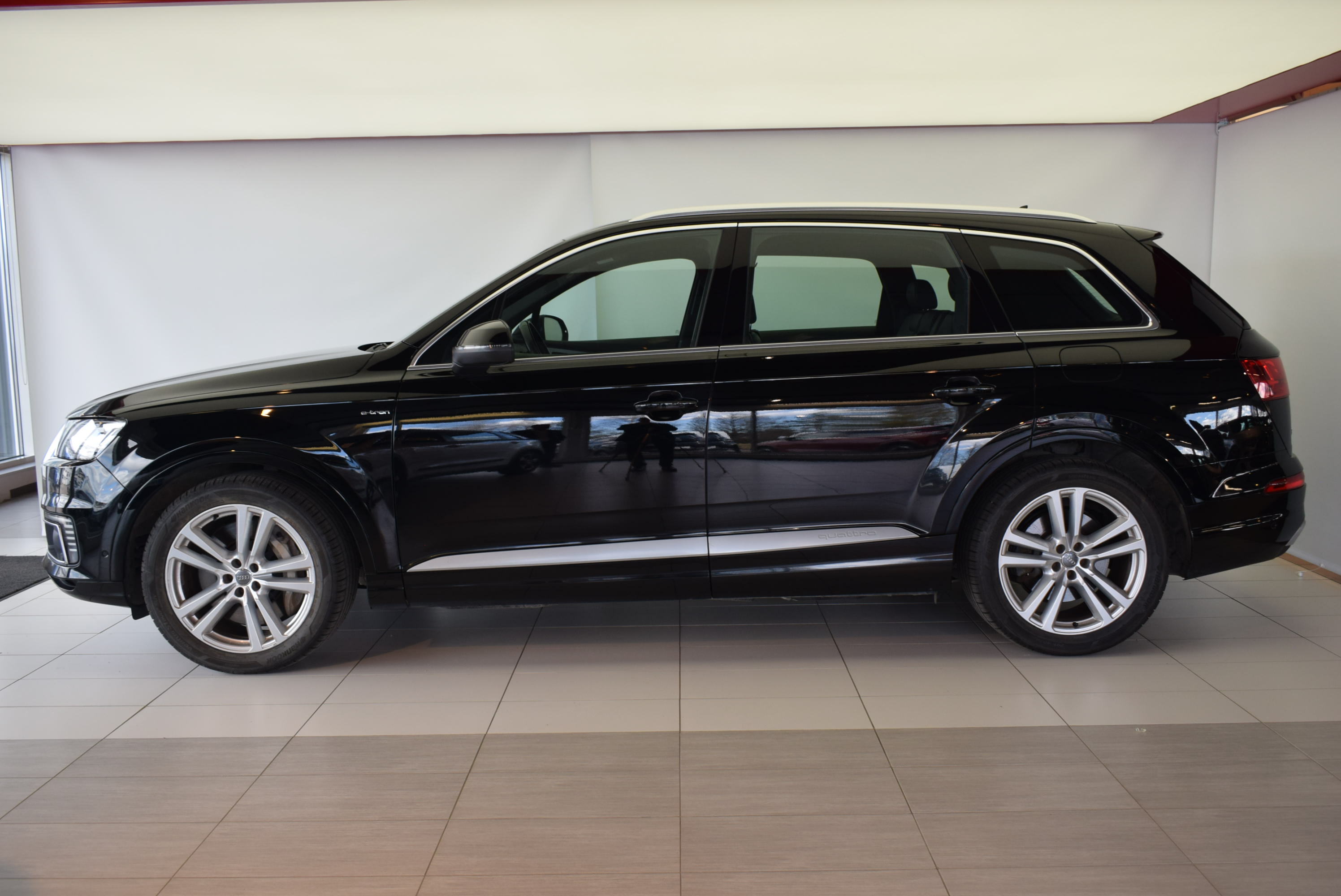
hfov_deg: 59.5
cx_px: 670
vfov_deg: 41.8
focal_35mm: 32
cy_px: 448
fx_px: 1174
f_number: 5.6
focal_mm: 21
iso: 400
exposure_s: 1/125
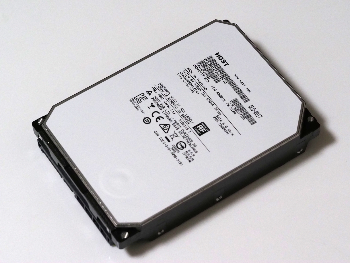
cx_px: 175
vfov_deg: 12.3
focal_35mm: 120
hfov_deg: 16.4
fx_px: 1213
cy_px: 132
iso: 2500
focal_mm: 60
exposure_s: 1/125
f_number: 5.6
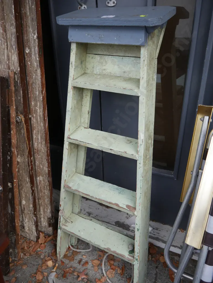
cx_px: 106
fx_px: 230
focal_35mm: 28
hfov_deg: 49.8
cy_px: 142
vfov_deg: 63.4
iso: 200
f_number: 3.5
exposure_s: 1/80
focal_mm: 14
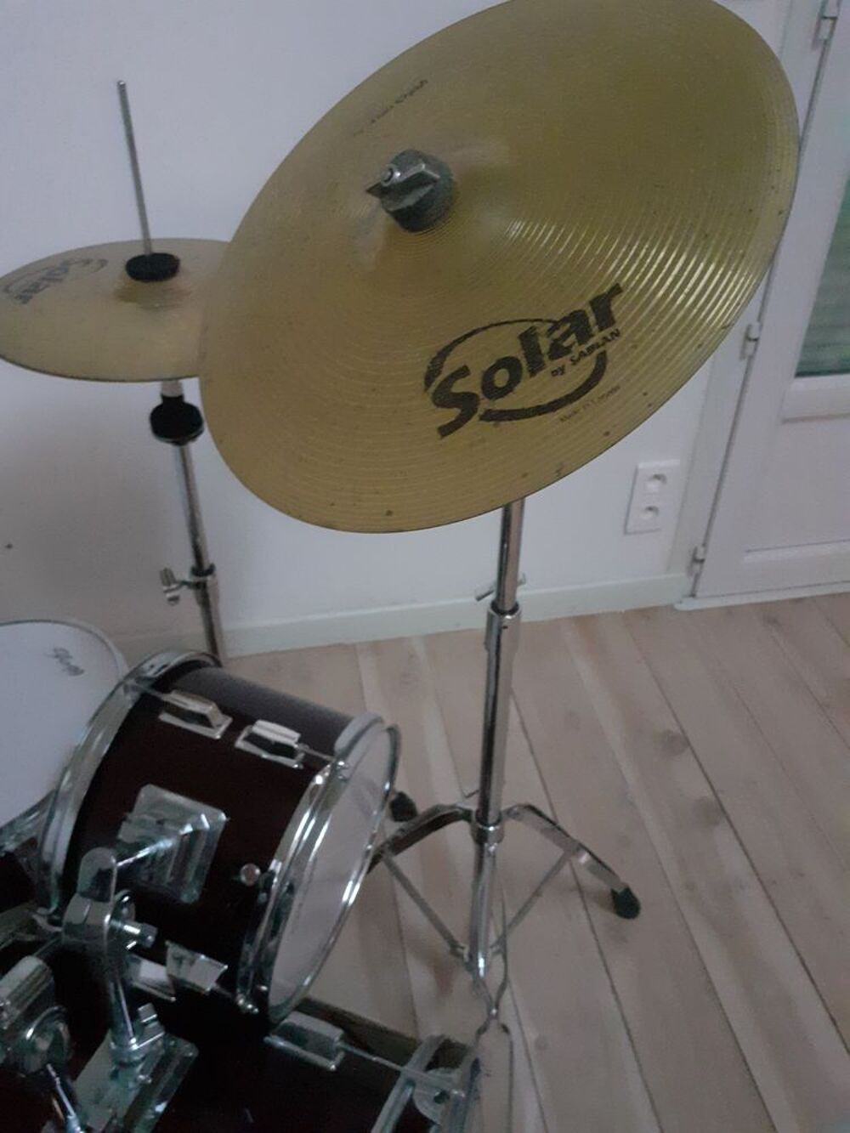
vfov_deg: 65.3
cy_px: 566
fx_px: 884
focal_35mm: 27
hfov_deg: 51.4
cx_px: 425
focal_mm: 3.6
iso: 1000
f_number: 1.9
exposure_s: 1/17
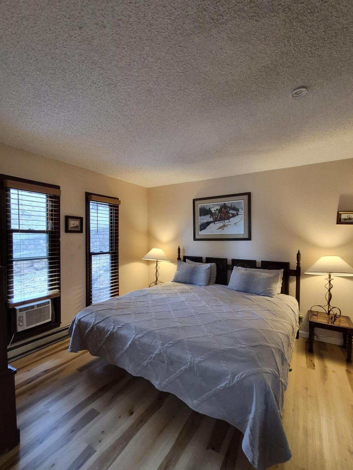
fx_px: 204
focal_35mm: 15
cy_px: 248
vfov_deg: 98.1
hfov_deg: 81.7
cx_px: 172
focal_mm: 1.74
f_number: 2.2
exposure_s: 1/60
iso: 400
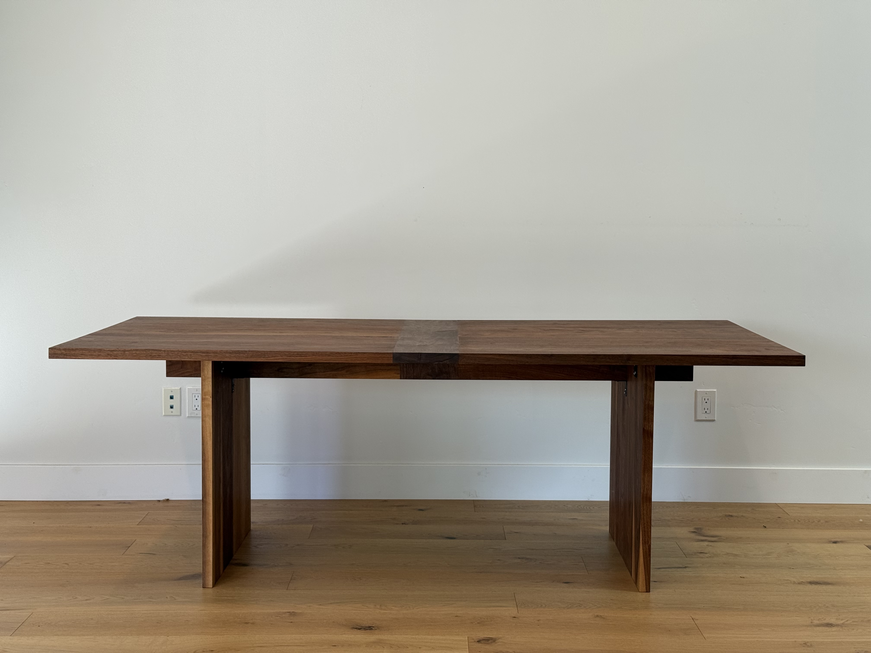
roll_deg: -1.0
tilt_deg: -5.8
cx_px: 436
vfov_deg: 30.3
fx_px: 1208
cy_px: 326
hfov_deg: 39.7
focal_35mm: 48
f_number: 1.78
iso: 64
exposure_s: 1/120
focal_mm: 6.76
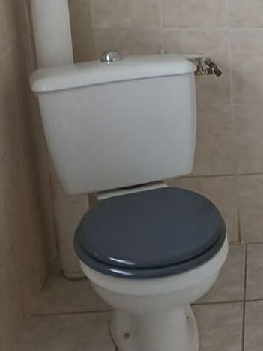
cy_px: 102
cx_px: 356
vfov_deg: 26.1
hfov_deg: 18.3
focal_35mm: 74
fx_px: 750
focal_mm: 3.98
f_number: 1.8
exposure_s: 1/50
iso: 125
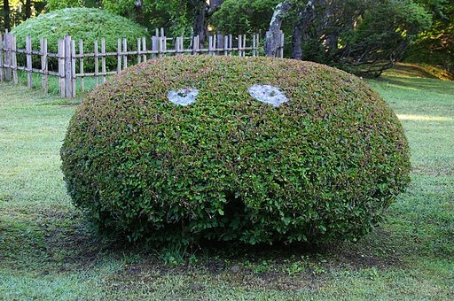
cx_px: 227
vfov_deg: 20.1
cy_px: 150
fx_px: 850
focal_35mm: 68
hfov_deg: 29.9
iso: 800
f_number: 6.3
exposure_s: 1/80
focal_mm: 45
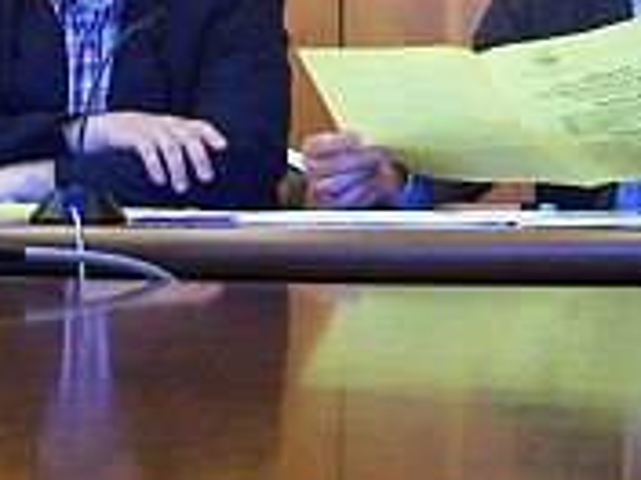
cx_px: 437
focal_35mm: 87
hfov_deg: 22.4
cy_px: -25
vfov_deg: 16.5
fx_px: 1611
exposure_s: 1/15
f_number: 2.7
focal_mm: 5.6
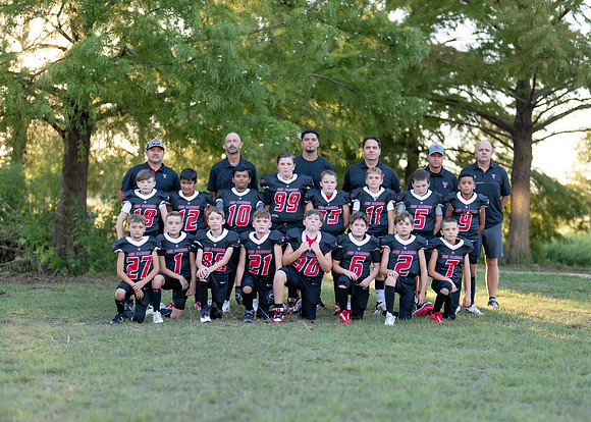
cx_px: 301
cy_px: 235
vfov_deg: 22.1
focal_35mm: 64
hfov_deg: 30.6
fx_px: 1081
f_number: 1.2
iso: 200
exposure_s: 1/1250
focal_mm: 50
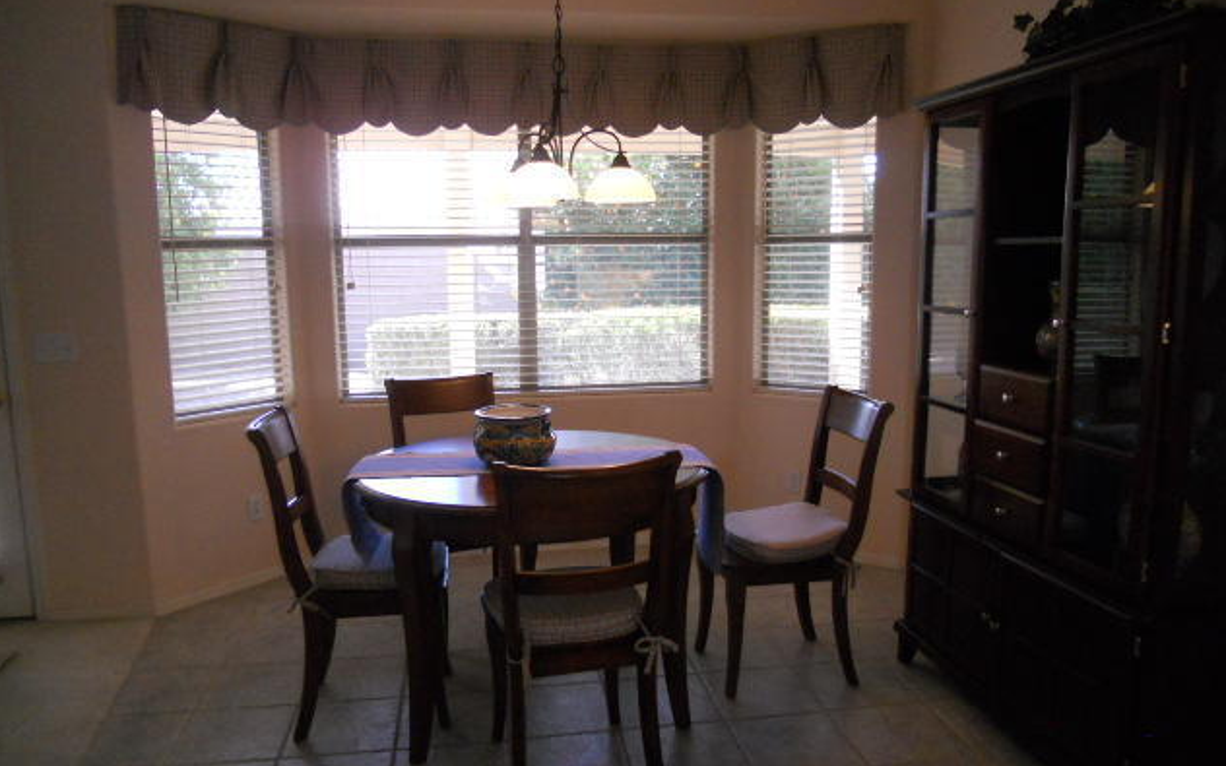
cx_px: 613
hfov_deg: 64.6
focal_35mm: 29
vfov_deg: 43.1
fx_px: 969
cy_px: 396
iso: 400
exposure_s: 1/80
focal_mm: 4.9
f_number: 3.2
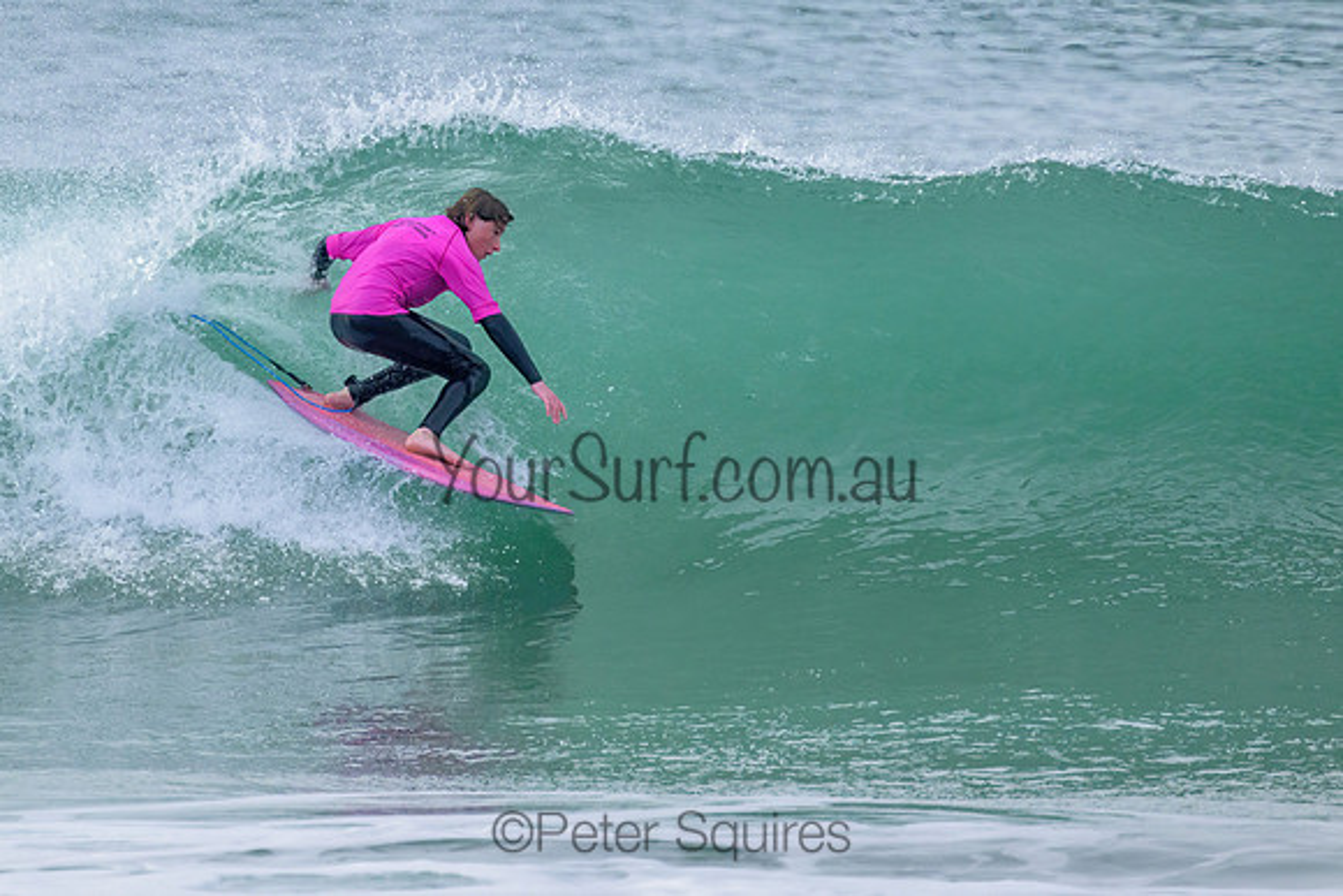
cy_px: 312
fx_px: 41073
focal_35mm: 1101
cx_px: 572
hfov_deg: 1.9
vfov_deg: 1.2
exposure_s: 1/1600
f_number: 11
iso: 2000
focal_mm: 800
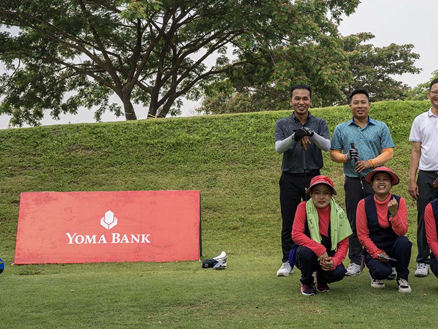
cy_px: 153
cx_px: 251
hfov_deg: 38.1
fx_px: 633
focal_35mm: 50
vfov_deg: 29.1
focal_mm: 41
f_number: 8
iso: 560
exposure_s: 1/500
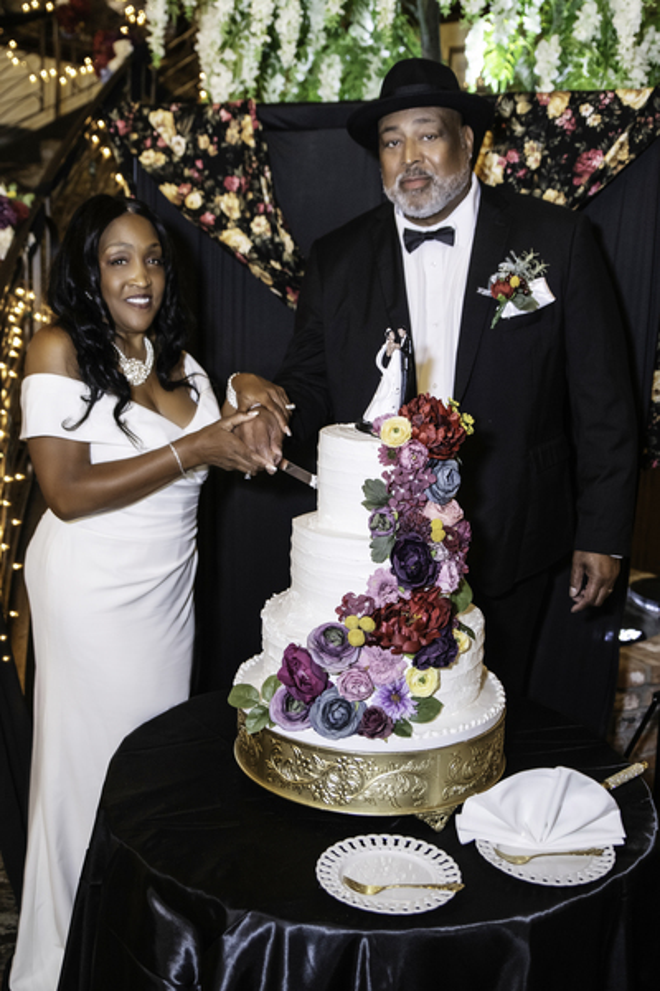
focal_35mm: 38
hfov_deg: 35.1
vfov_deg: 50.7
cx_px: 330
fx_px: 1045
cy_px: 496
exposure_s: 1/60
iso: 1600
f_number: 2.8
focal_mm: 32
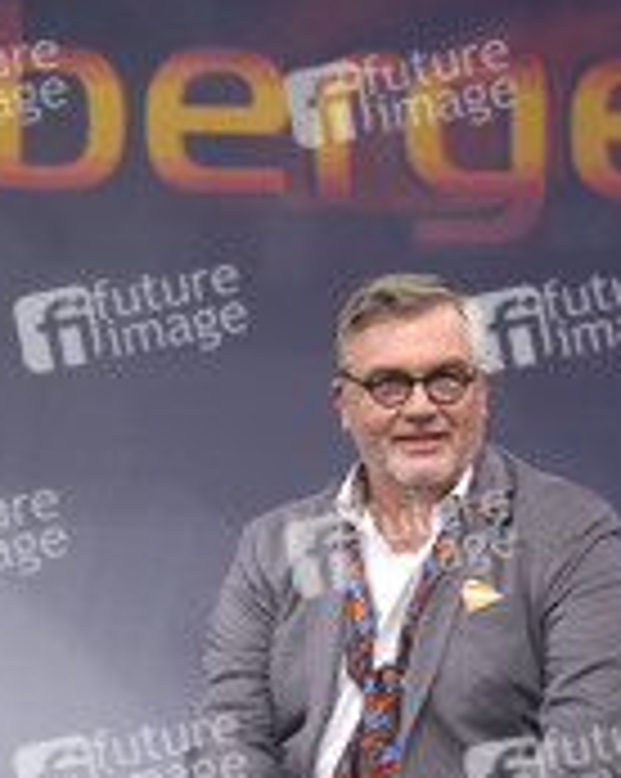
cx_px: 11
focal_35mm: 110
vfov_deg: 17.3
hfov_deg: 13.8
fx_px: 2532
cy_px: 657
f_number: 2.2
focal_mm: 30
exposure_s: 1/250
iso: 640
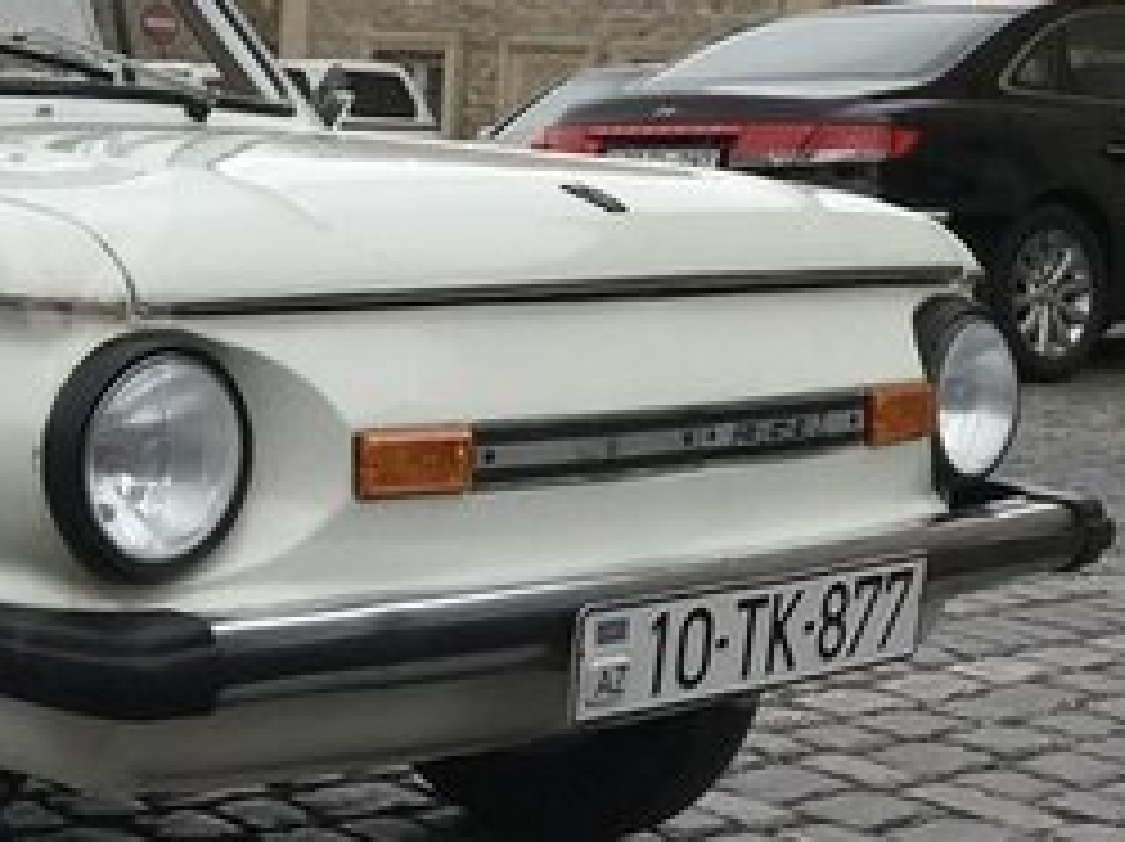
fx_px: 2403
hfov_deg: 23.6
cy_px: 263
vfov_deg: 19.8
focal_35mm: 74
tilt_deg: -4.4
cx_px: -288
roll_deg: -2.1
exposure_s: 1/1126
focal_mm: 3.99
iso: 20
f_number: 1.8
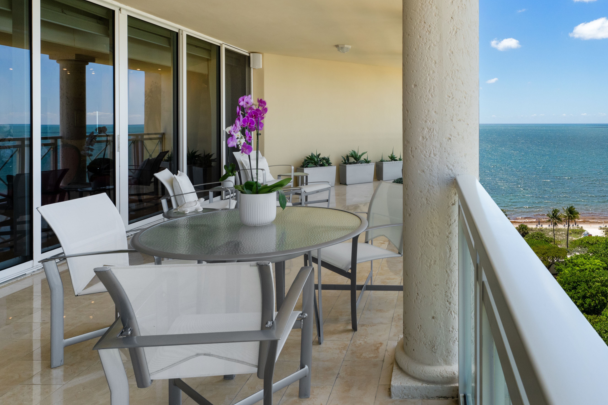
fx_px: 422
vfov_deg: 50.3
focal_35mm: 25
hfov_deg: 67.8
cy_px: 134
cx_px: 441
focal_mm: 14
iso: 400
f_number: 10
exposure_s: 1/320
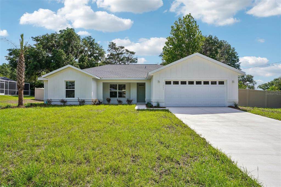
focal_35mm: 21
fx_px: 164
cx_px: 140
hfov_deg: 81.2
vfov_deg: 59.5
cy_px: 94
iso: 100
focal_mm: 21
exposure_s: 1/30
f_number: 20
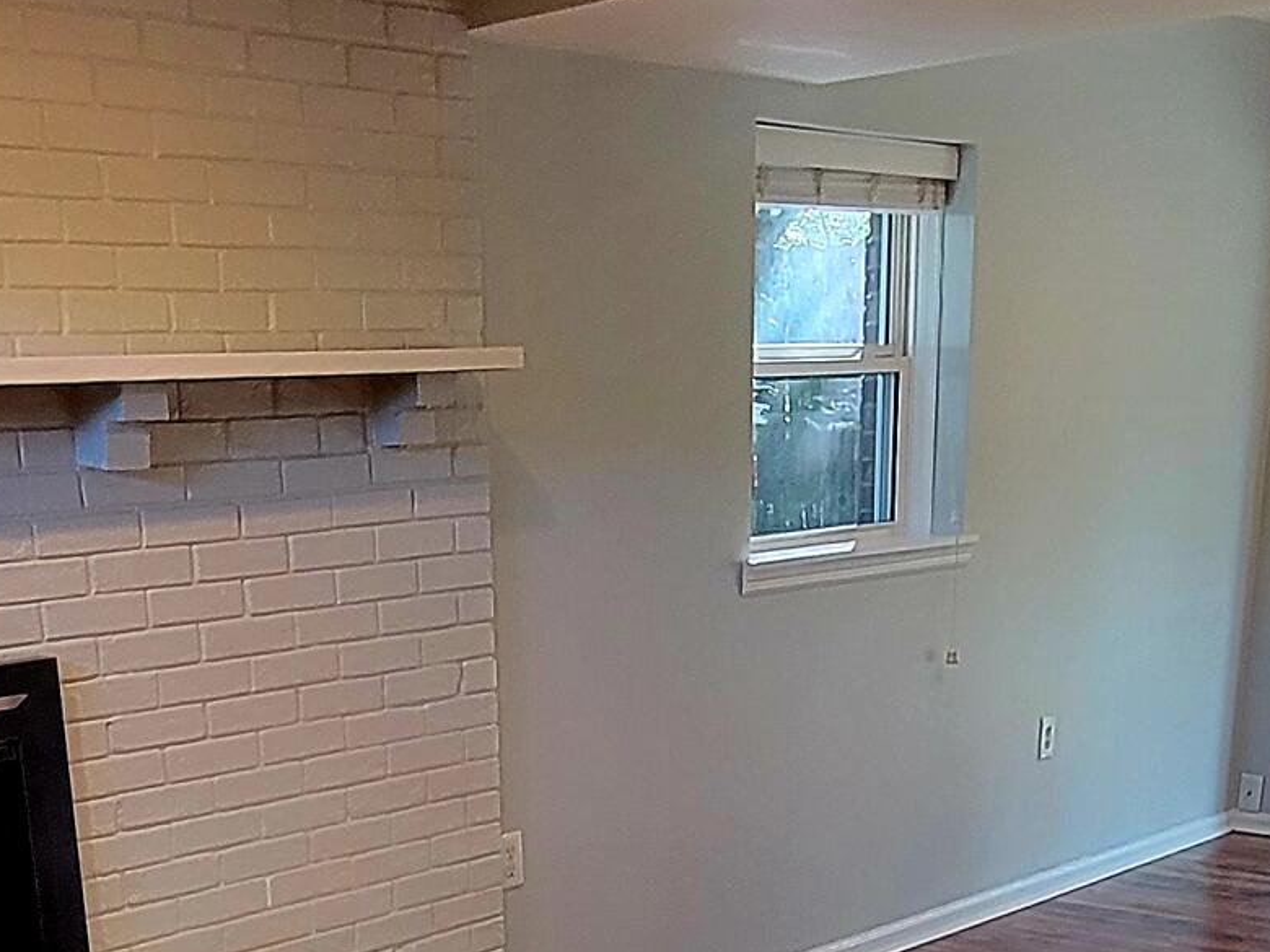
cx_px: 467
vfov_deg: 26.1
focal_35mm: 50
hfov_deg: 37.9
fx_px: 1834
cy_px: 1133
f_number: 2.2
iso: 160
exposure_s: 1/60.2
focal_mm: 2.2
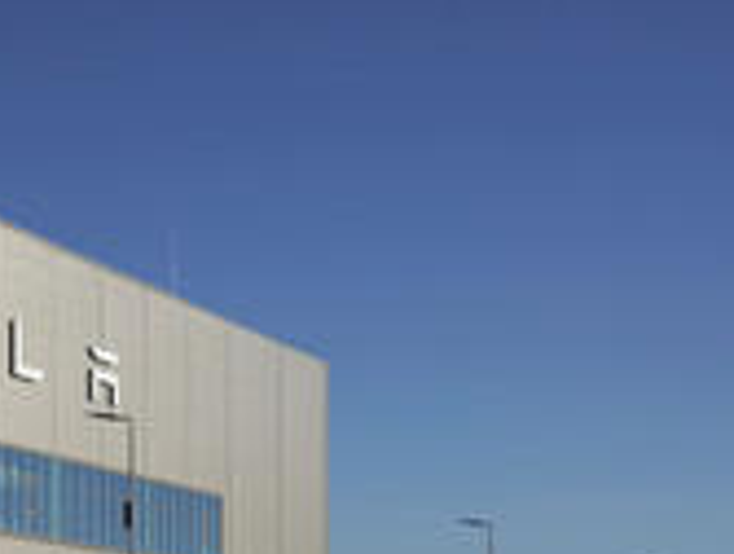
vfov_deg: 16.2
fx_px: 1870
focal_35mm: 88
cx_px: -15
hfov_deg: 21.4
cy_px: 642
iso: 100
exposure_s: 1/800
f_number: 8
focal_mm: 34
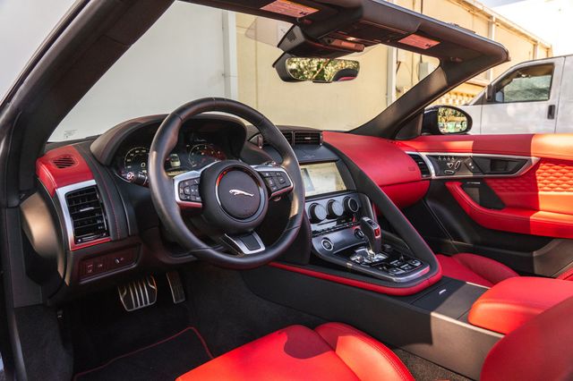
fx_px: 393
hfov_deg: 72.2
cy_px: 190
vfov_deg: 51.8
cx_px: 286
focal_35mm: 25
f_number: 7.1
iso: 640
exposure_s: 1/160
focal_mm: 24
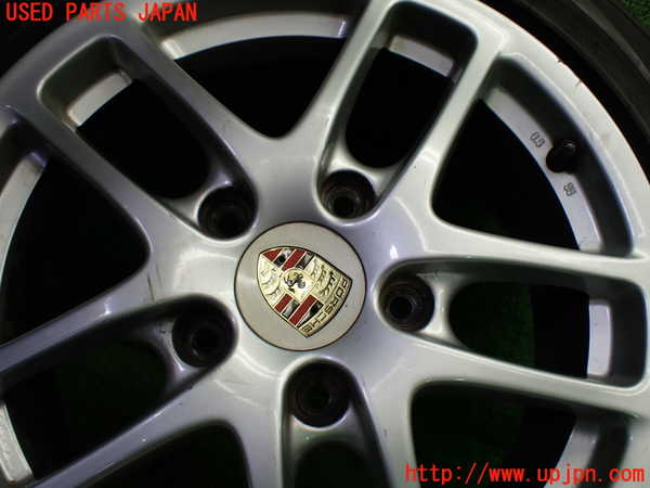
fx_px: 563
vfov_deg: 46.8
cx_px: 325
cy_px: 244
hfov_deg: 60.0
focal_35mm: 30
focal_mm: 5.4
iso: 125
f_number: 2.3
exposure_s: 1/125
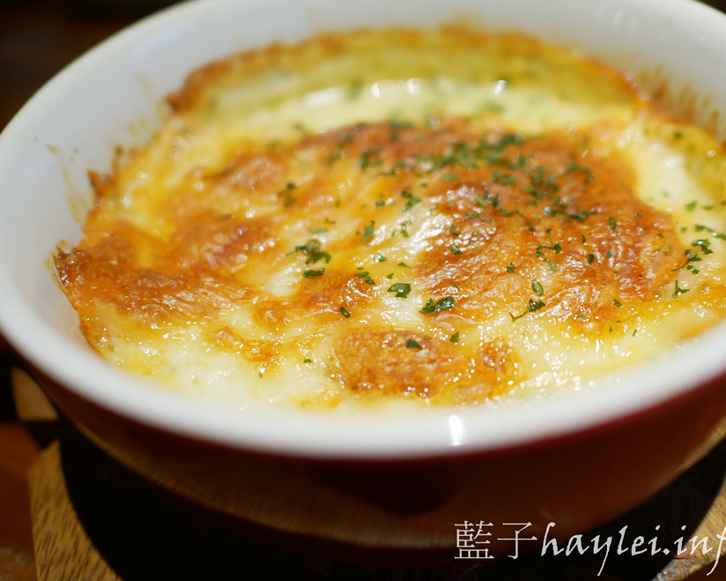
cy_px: 295
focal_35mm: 32
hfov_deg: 55.7
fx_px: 687
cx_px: 373
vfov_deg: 45.8
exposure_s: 1/60
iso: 500
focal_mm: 15
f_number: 1.7
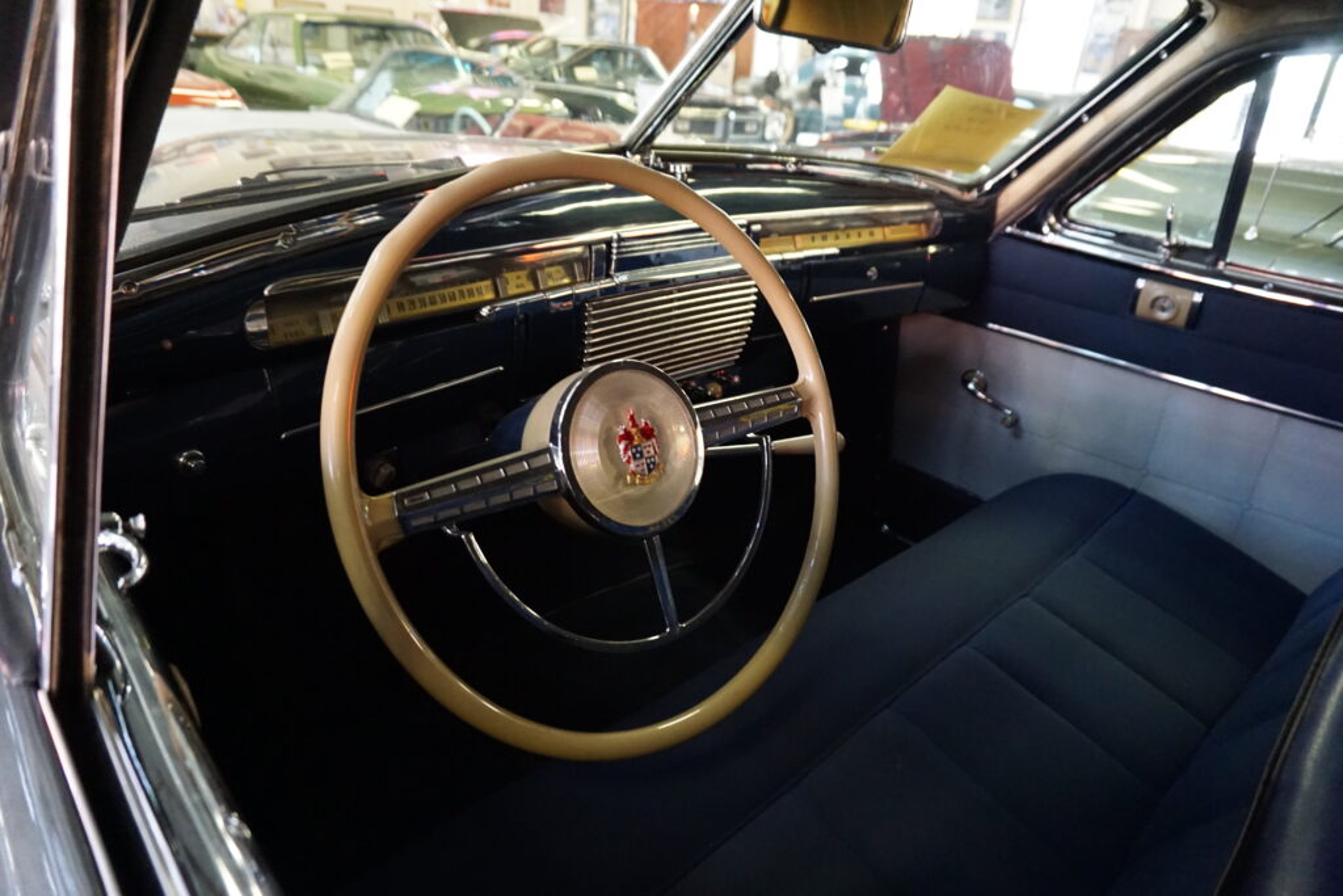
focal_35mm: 24
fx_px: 895
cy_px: 448
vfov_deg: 53.1
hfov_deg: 73.7
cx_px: 672
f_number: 3.5
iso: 3200
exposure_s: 1/60
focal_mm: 16
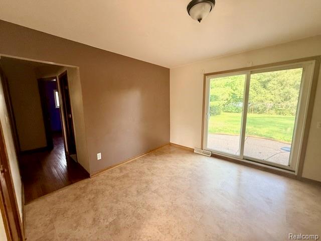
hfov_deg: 102.1
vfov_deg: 85.7
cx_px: 160
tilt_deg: -8.2
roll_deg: +0.3
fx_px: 130
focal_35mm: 14
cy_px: 120
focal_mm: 2.22
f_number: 2.2
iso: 250
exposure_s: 1/99
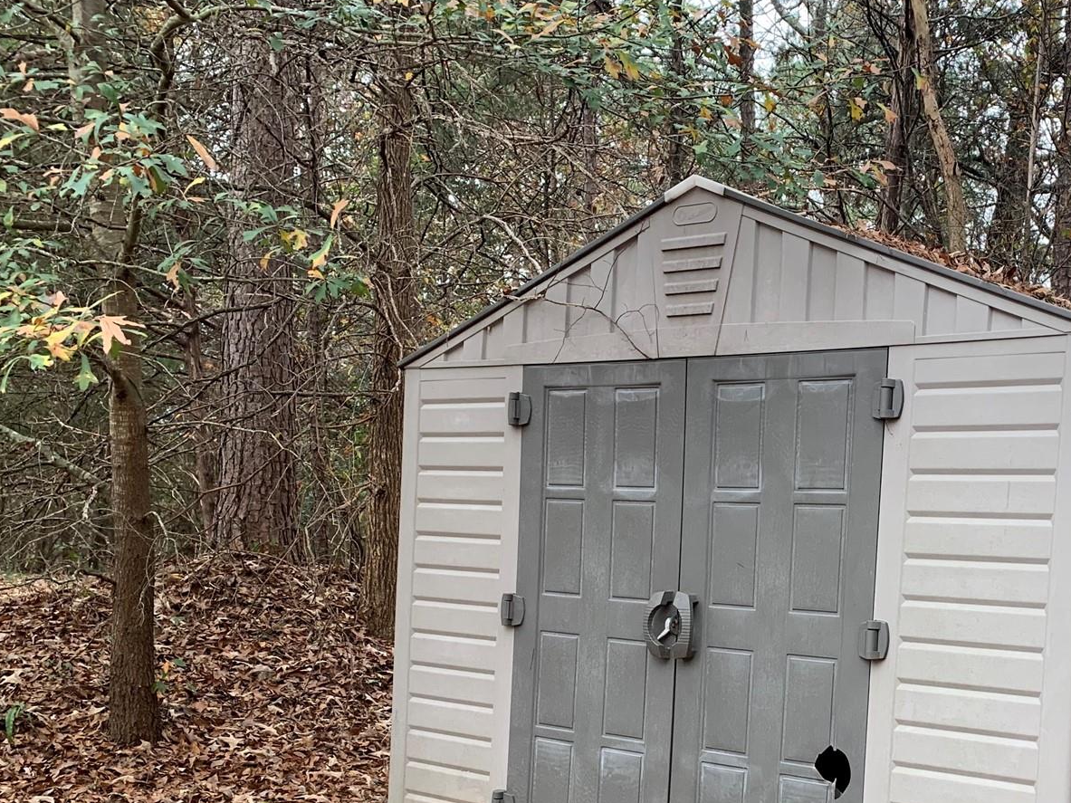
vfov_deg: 31.4
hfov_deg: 40.8
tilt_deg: -1.6
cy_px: 640
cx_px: 808
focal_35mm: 45
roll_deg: -4.2
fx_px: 1392
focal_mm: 4.25
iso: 50
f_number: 1.8
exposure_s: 1/121
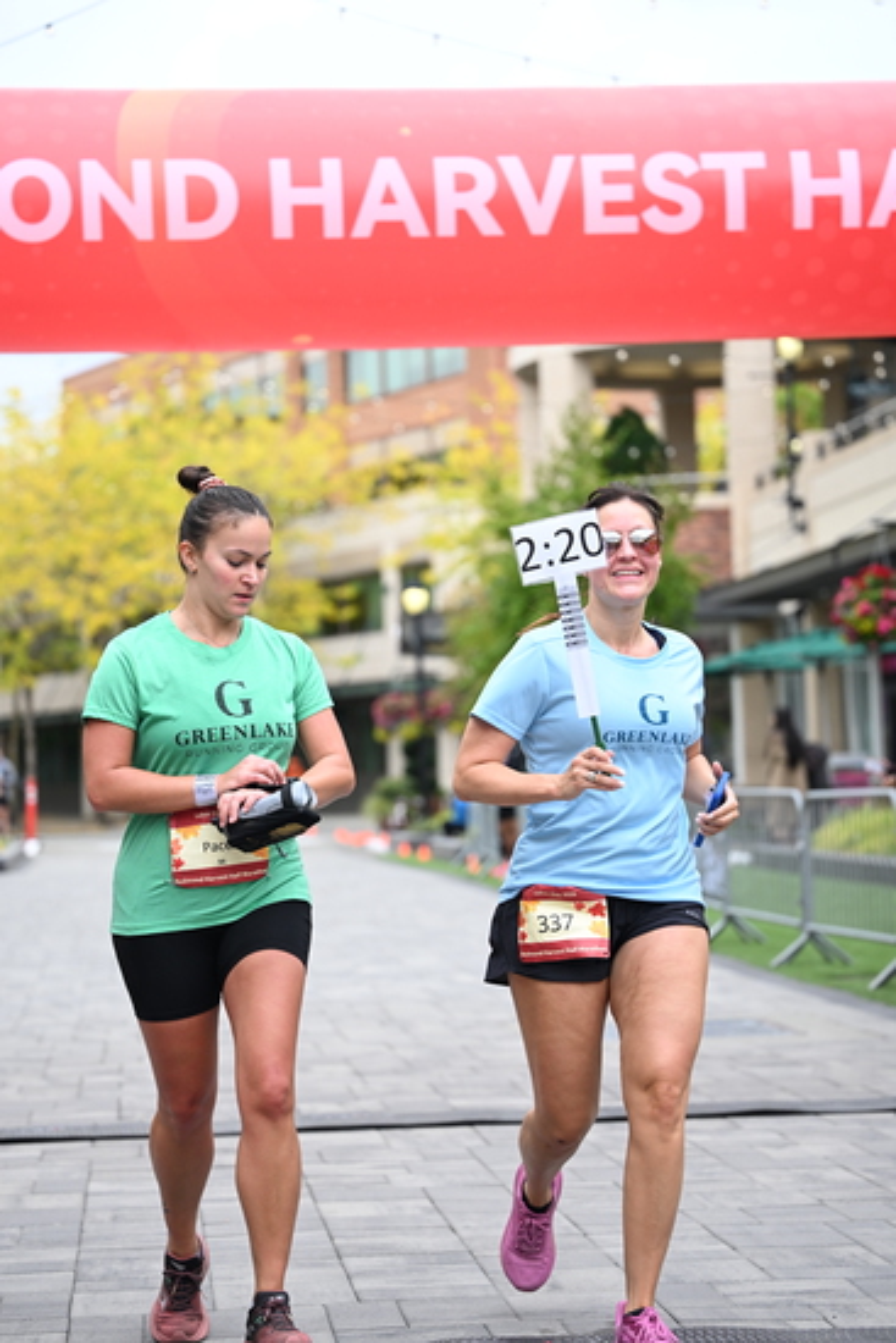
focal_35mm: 78
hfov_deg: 17.5
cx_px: 448
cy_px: 672
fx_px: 2910
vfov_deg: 26.0
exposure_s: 1/2000
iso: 640
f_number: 2.8
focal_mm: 78
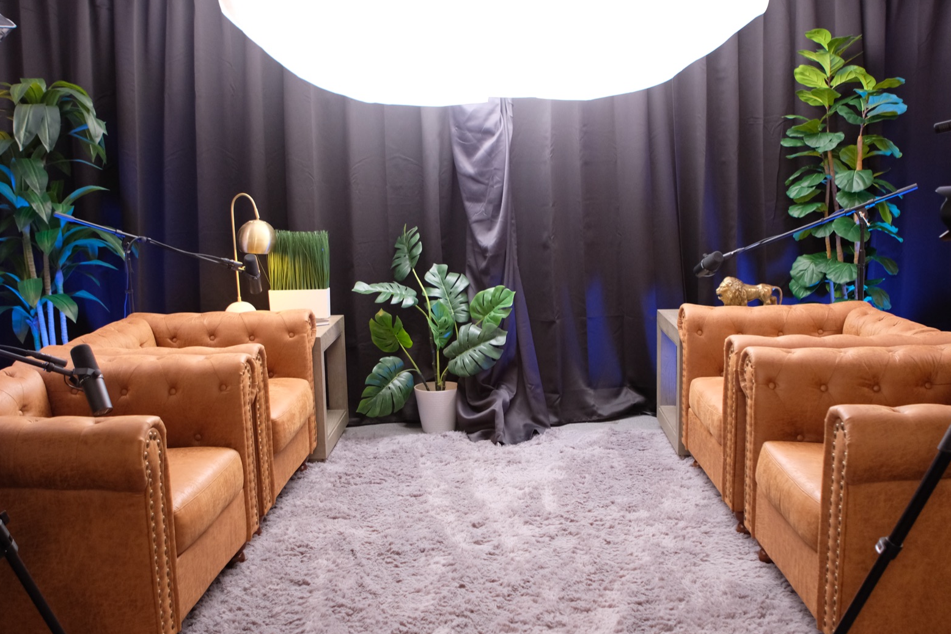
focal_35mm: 37
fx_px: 978
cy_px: 320
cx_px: 477
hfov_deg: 51.9
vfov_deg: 36.0
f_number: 2.8
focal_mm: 24
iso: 2000
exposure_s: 1/60
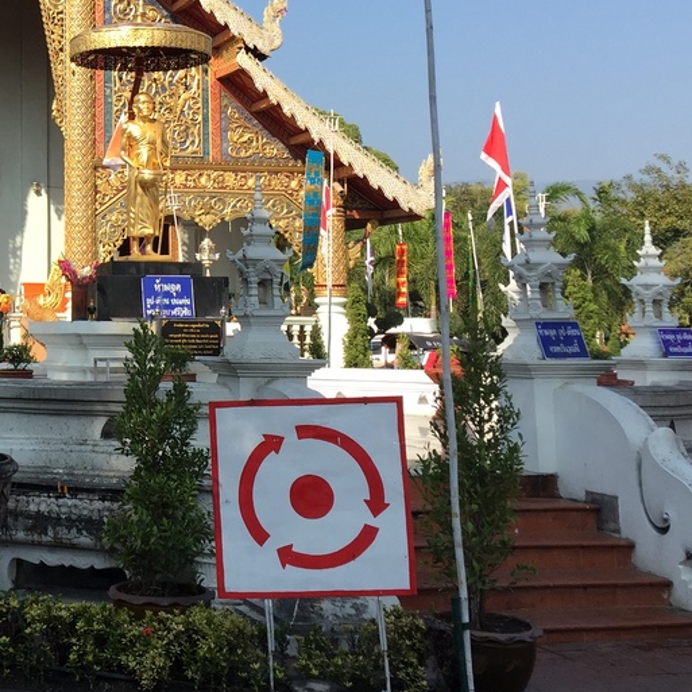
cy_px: 173
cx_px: -59
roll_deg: +0.0
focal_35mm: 60
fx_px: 1357
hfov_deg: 26.5
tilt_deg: +6.4
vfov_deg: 28.2
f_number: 2.2
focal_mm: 4.15
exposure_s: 1/1276
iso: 32
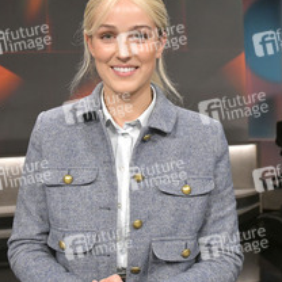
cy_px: 142
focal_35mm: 59
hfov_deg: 29.0
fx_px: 544
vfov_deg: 29.1
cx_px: 116
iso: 2500
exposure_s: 1/200
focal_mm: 32
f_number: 6.3
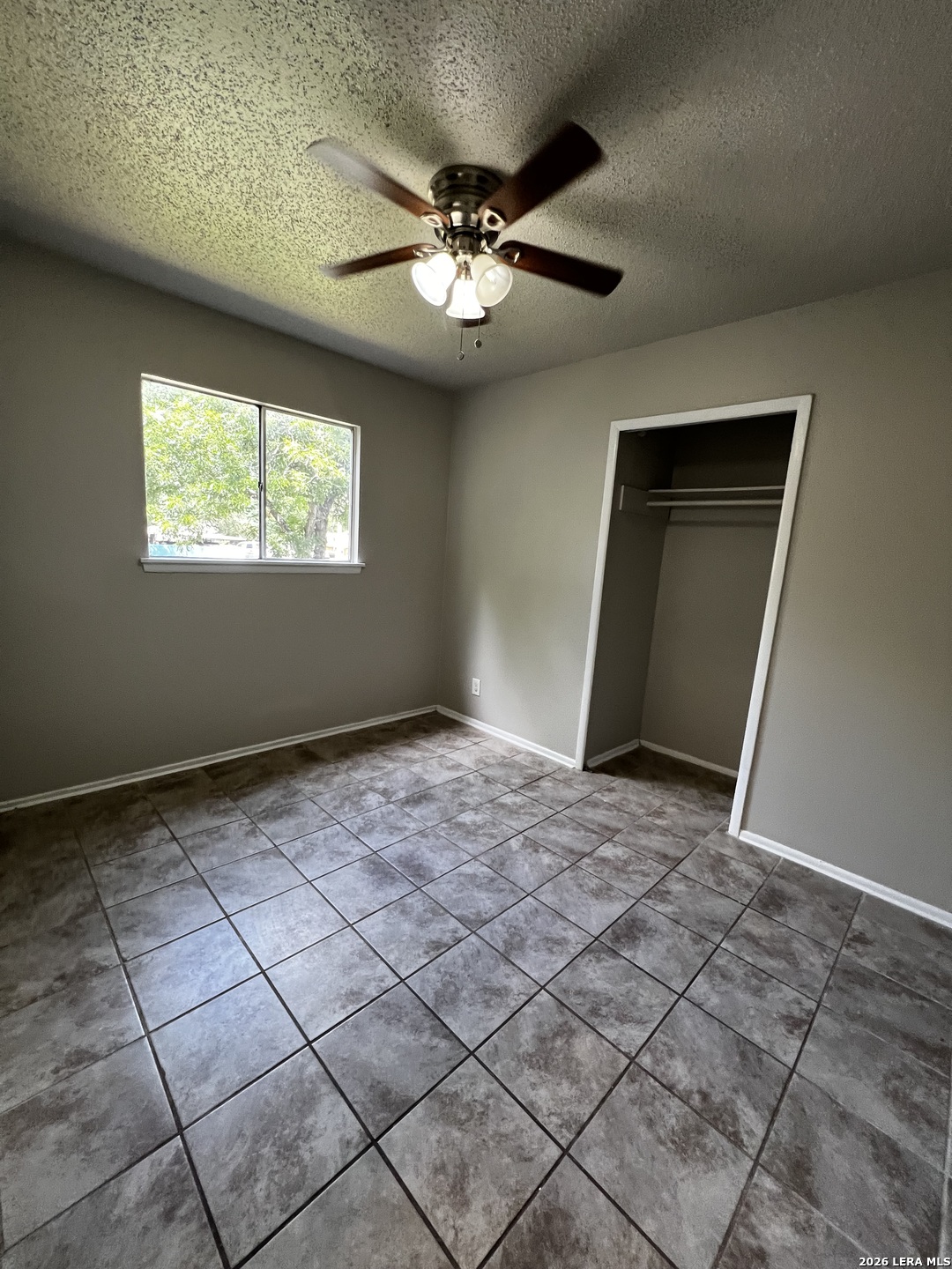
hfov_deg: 89.9
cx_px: 476
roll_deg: -1.1
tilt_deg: -9.4
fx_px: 477
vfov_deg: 106.2
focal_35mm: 13
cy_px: 634
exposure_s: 1/120
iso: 250
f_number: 1.8
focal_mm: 1.57
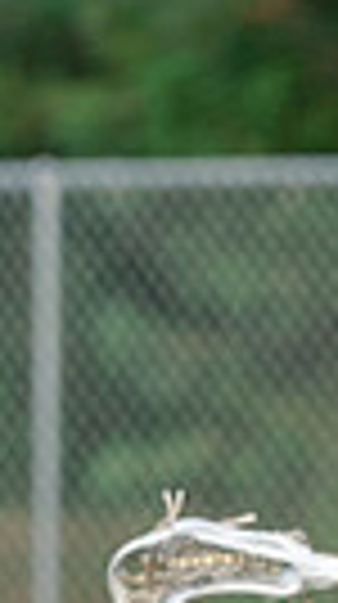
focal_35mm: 2115
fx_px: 33827
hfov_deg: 0.6
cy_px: 1000
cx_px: 1168
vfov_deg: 1.0
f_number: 2.8
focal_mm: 200
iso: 250
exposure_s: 1/320
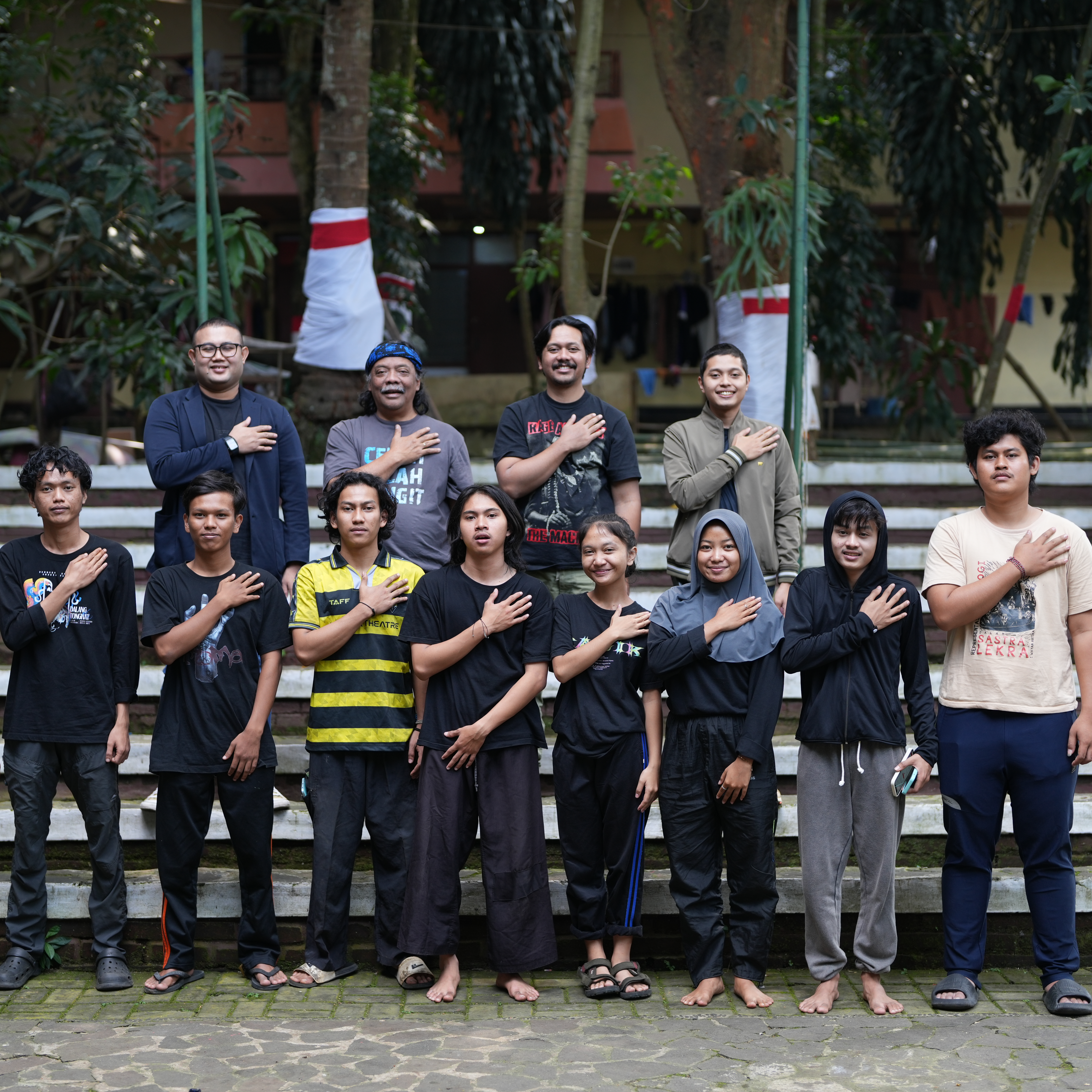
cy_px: 544
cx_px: 533
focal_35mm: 64
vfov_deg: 26.9
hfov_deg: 26.9
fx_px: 2284
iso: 200
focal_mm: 50
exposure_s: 1/400
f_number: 1.6
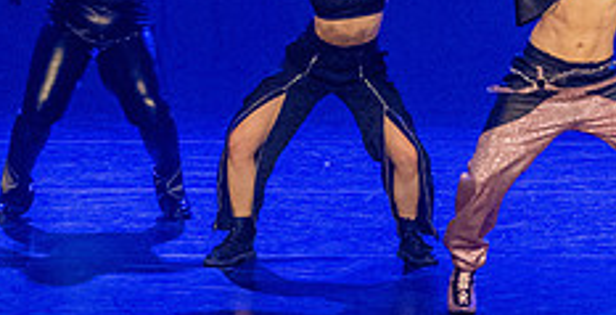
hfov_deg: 11.0
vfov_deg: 5.7
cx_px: 555
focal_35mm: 198
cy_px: 77
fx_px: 3165
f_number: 4
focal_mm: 46
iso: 9000
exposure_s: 1/200
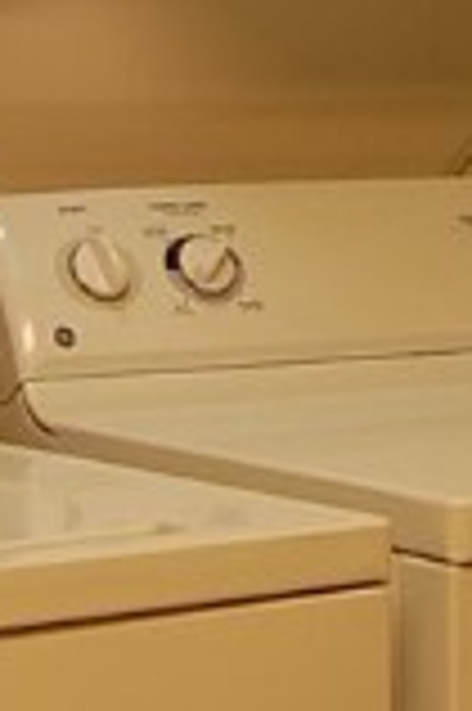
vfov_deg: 14.0
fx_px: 2877
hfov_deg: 9.4
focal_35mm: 146
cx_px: 369
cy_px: 207
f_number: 3.8
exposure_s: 1/50
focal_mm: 20
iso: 400
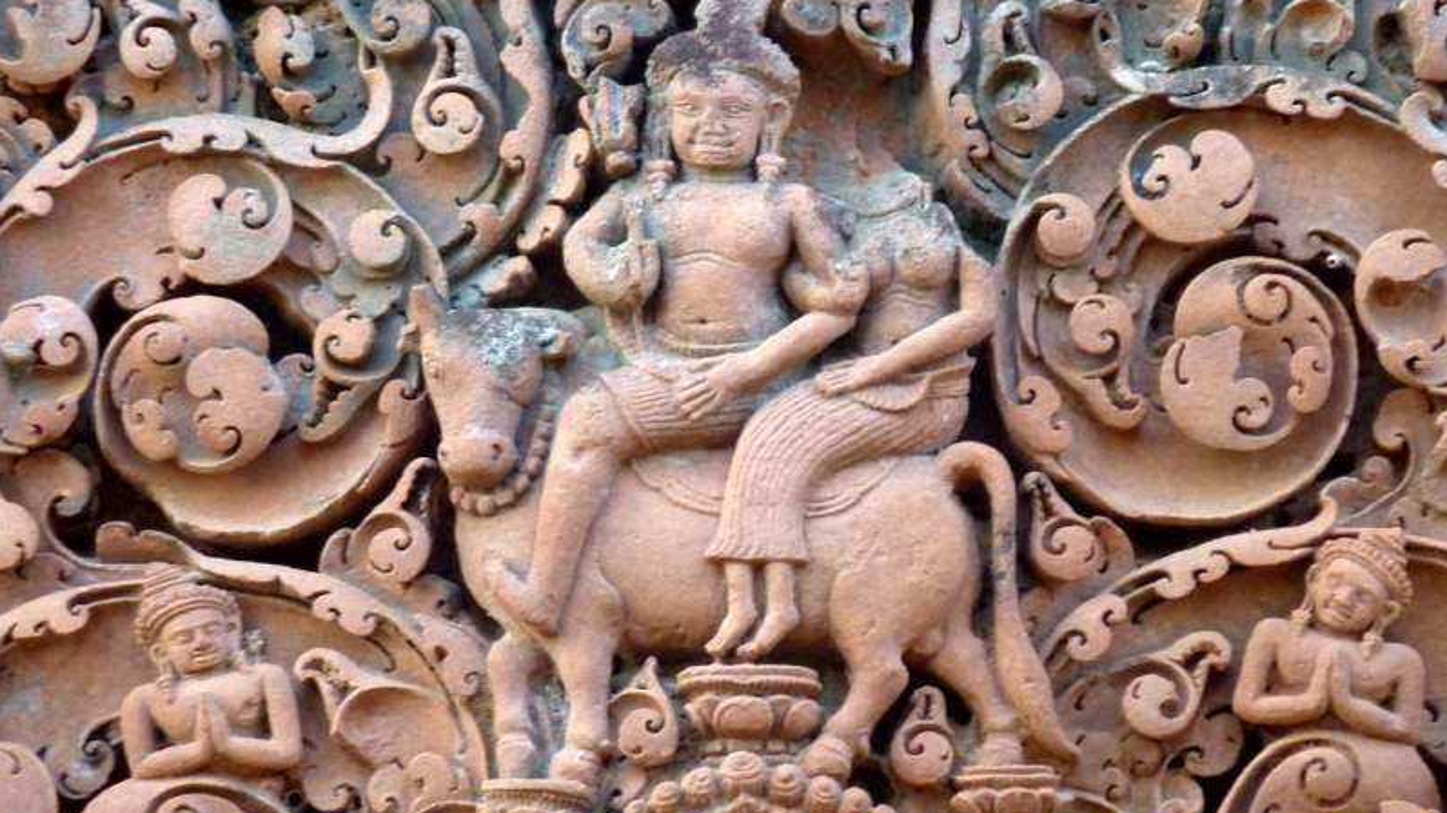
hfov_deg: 6.6
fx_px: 12583
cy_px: 425
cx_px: 723
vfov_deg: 3.7
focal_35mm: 328
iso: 400
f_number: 4.9
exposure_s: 1/30
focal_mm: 49.2
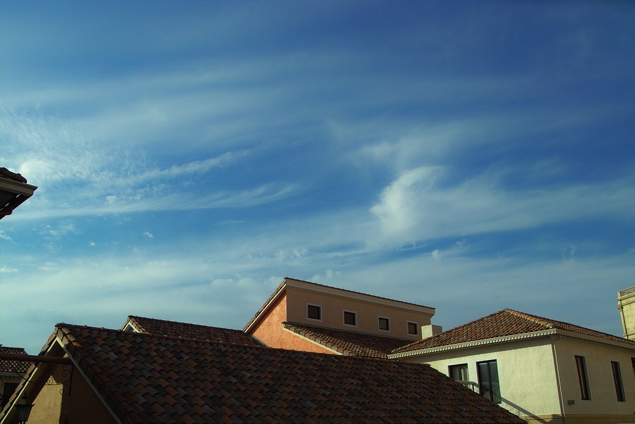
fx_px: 600
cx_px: 318
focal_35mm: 34
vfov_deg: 38.9
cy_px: 212
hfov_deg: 55.8
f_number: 8
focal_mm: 20
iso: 100
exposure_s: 1/250
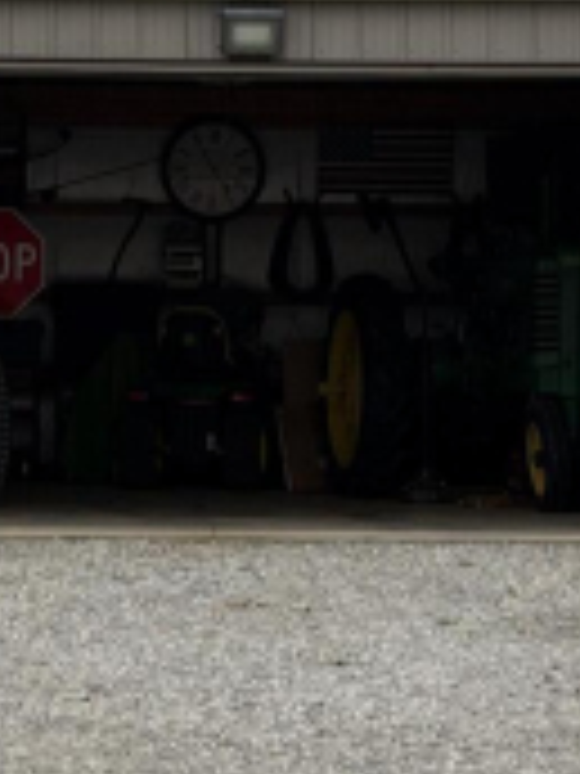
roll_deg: -0.5
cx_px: 193
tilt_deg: -4.4
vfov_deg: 10.6
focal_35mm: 186
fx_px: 4155
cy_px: 677
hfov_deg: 8.0
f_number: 1.78
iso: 64
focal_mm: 6.76
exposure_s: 1/2577
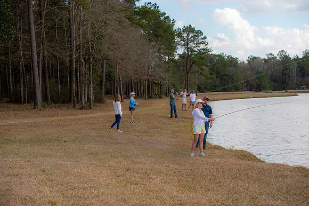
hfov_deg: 28.9
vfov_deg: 19.4
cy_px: 103
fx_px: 600
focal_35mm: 70
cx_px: 154
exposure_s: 1/250
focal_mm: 70
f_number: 5
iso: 100
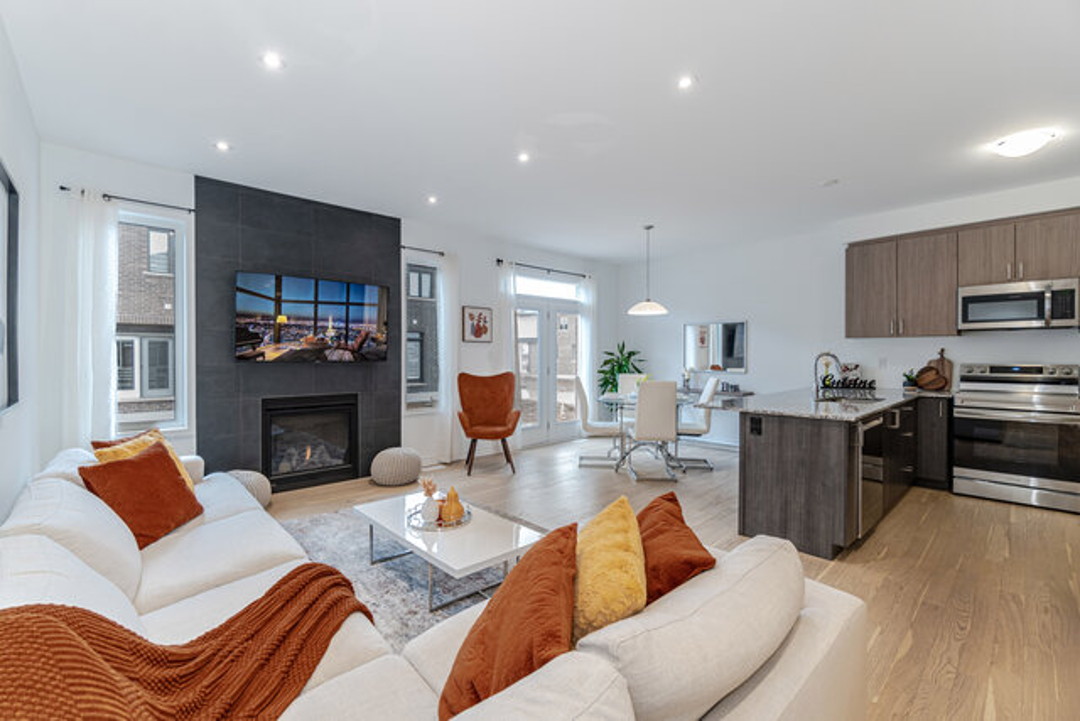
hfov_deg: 100.4
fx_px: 450
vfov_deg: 77.4
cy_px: 360
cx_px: 540
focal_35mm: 15
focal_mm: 10
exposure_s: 1/5
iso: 80
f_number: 7.1
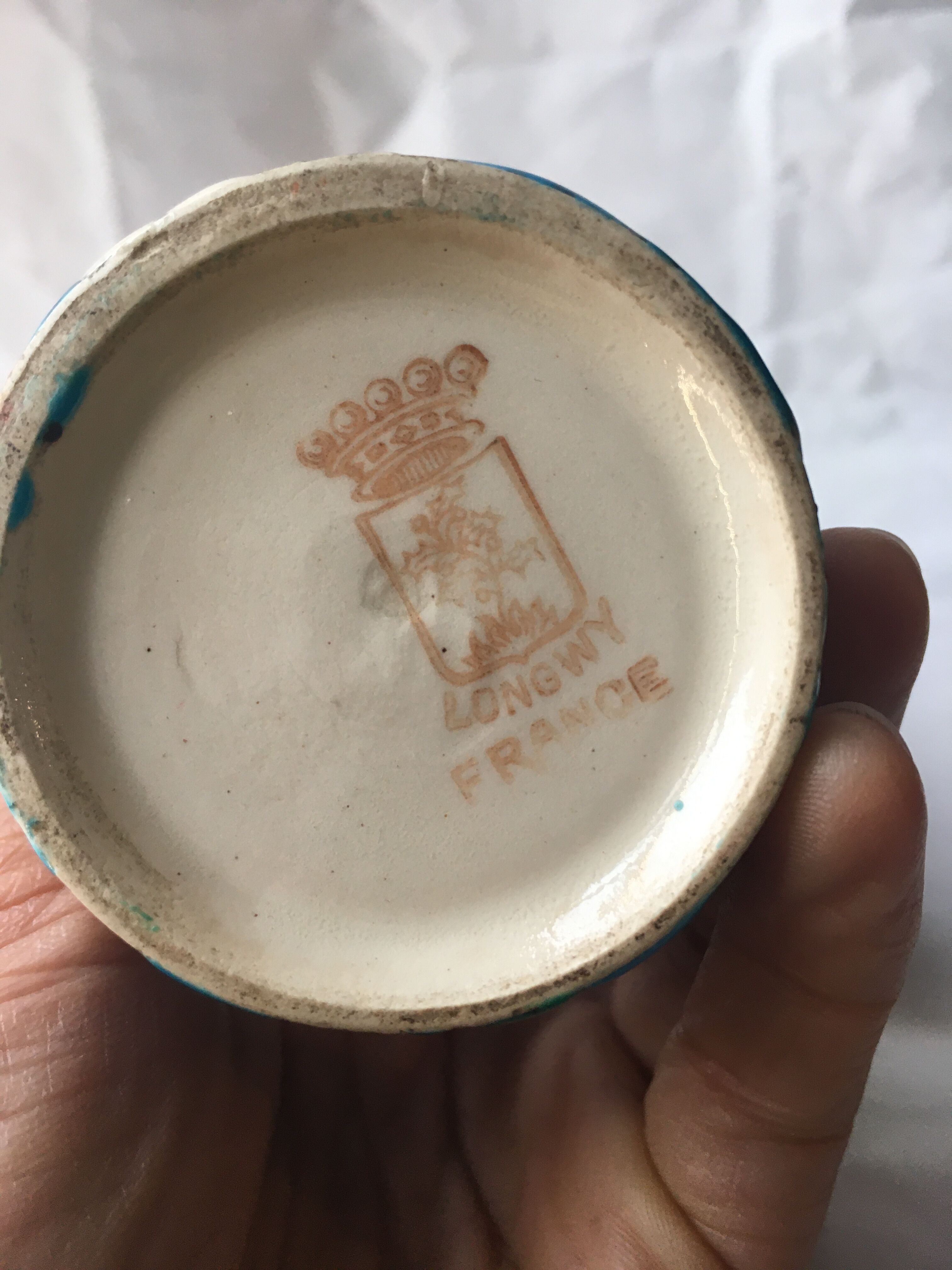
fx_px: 1063
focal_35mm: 29
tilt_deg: -38.9
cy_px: 635
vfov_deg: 61.7
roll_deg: +7.6
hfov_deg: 48.2
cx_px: 476
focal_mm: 4.15
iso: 40
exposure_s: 1/33
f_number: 2.2
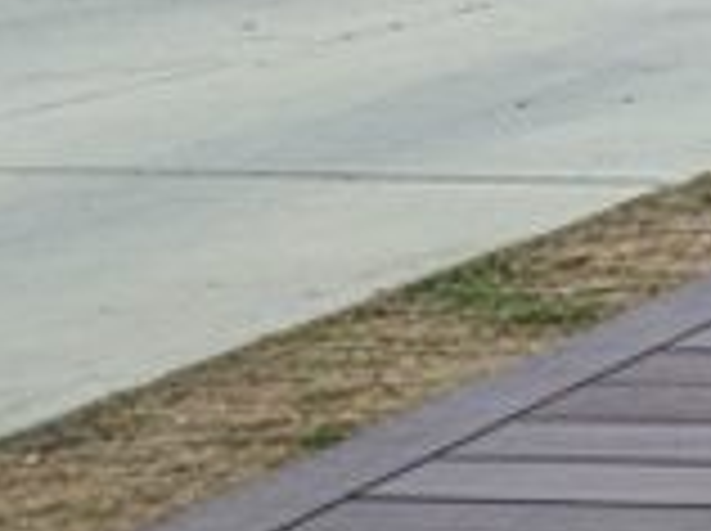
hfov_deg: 7.9
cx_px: 2475
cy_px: 148
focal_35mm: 198
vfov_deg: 7.5
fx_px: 4061
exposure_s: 1/700
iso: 1544
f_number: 1.5
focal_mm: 5.7
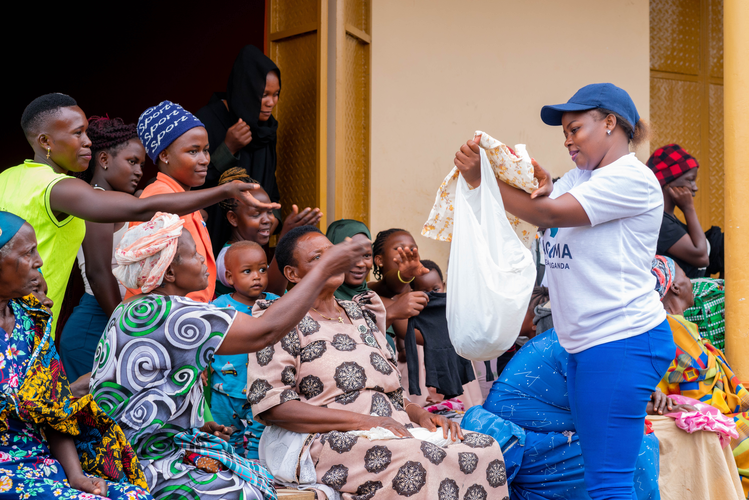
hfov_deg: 23.9
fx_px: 1769
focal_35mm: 85
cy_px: 250
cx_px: 374
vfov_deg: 16.1
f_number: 5.6
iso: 500
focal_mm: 85
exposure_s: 1/100
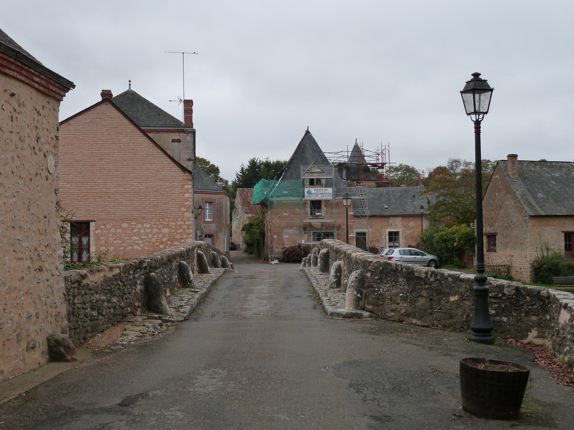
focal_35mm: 48
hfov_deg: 39.7
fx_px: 796
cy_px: 215
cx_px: 287
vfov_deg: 30.3
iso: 125
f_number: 4
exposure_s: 1/250
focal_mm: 7.9
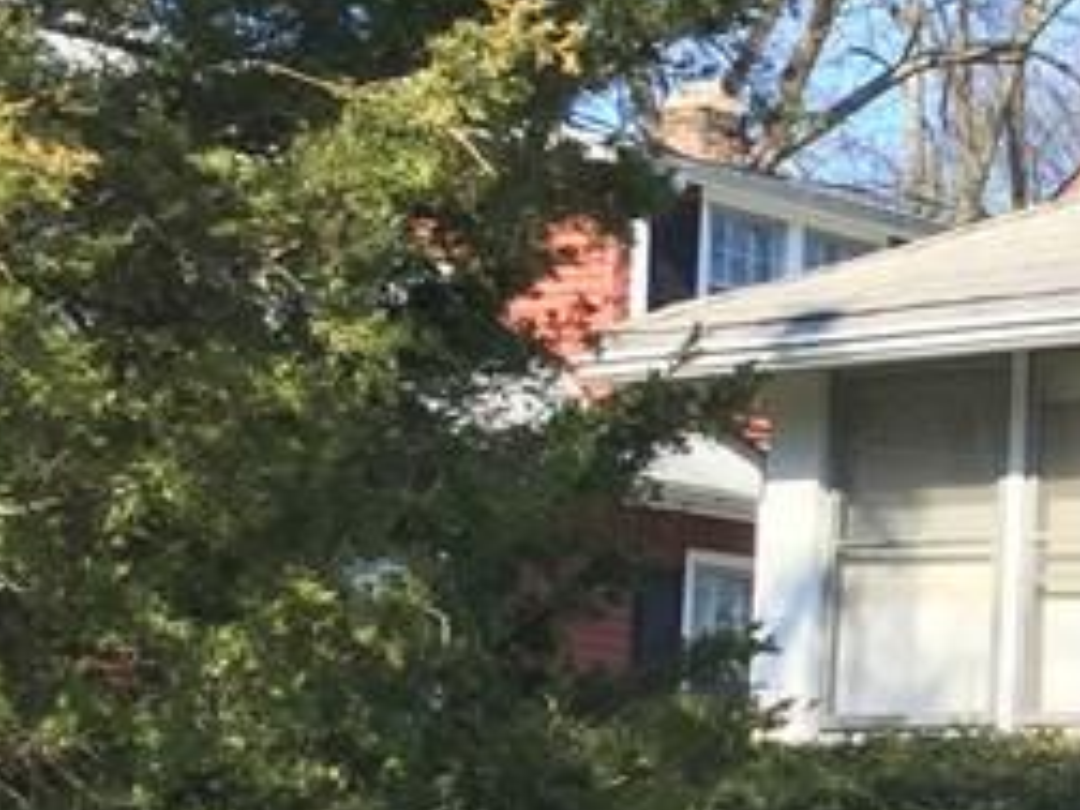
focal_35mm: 118
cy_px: 694
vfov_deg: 12.5
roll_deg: -1.6
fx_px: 3682
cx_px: 2121
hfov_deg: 14.2
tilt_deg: +5.4
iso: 32
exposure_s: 1/879
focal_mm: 4.15
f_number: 2.2
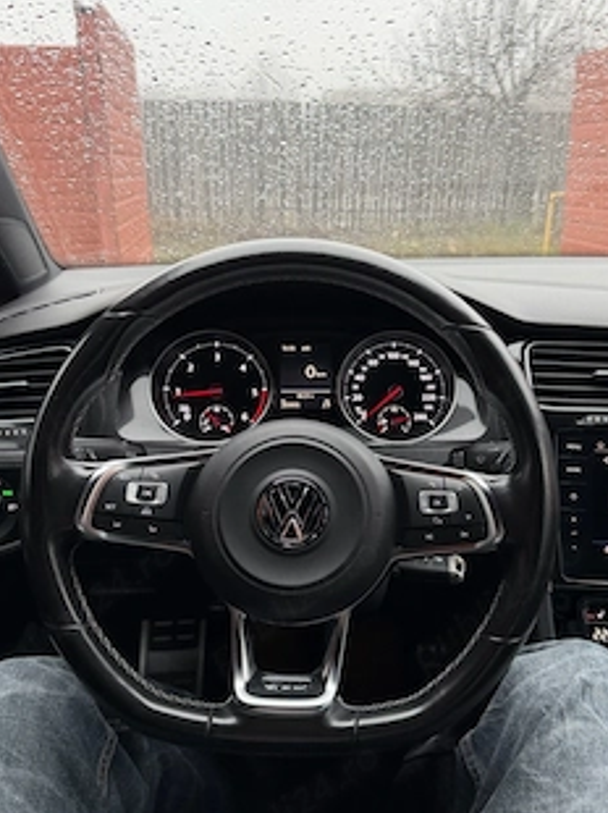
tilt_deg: -19.6
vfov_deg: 58.3
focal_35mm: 31
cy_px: 433
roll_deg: +0.5
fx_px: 727
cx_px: 346
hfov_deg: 45.3
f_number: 1.78
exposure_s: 1/60
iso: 250
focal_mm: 6.76
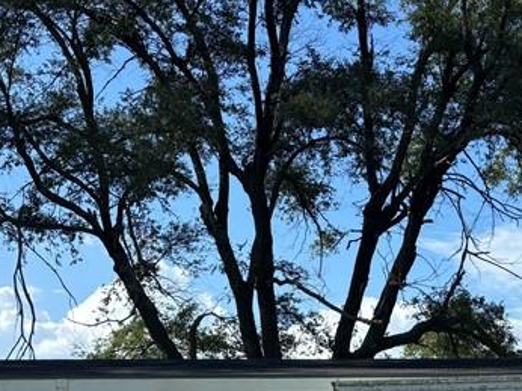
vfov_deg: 17.6
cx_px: 484
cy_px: 537
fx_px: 1160
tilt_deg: -2.1
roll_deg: +0.5
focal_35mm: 77
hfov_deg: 24.5
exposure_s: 1/2062
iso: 50
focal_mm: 5.96
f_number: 1.6
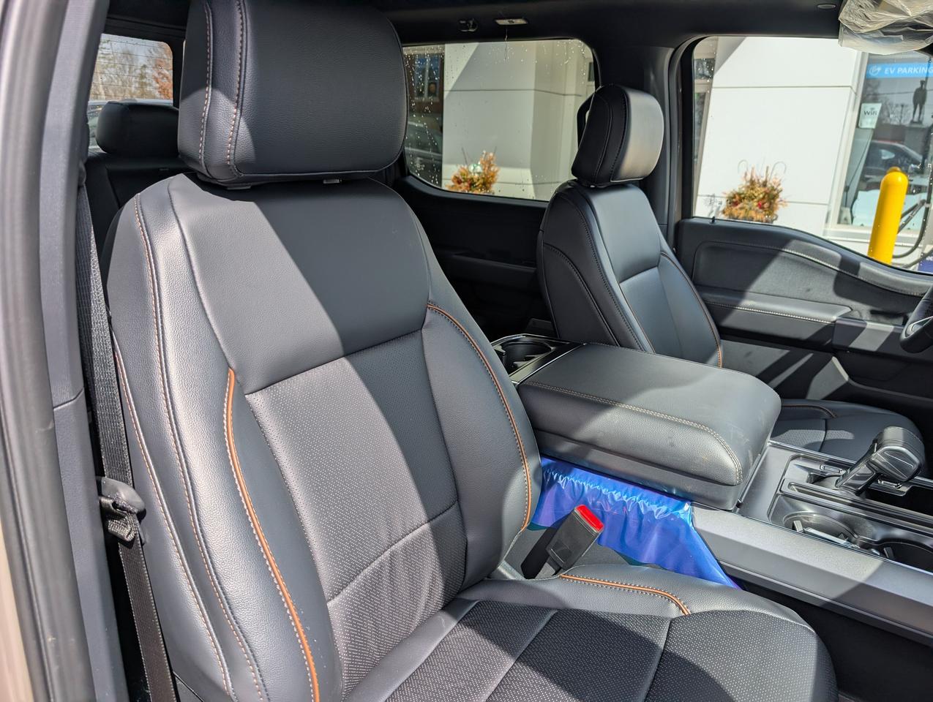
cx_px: 466
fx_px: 648
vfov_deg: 56.9
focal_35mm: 24
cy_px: 351
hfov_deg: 71.5
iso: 20
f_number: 1.68
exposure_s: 1/676
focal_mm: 6.9
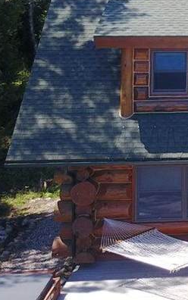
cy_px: -15
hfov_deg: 13.1
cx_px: 356
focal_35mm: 89
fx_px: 729
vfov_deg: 22.2
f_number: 2.2
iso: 100
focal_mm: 4.73
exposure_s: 1/438
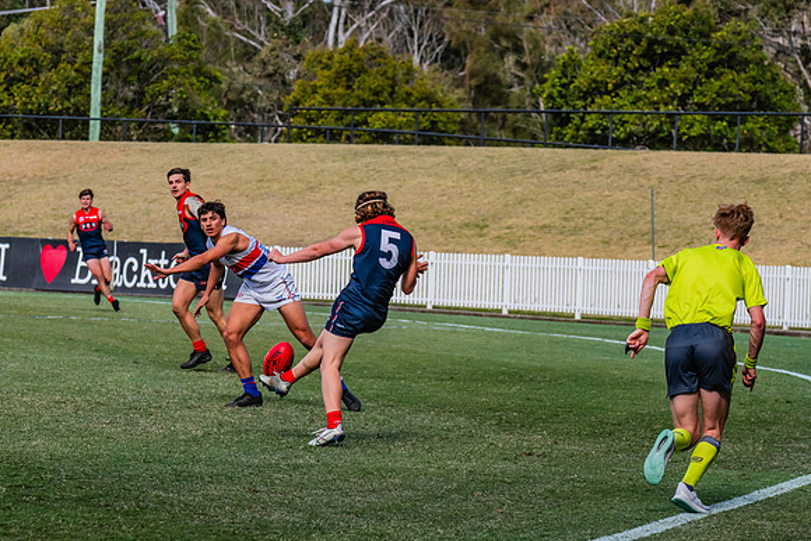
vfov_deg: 6.1
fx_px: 5042
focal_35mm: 224
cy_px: 231
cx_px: 346
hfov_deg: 9.2
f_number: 9
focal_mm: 195
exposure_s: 1/1600
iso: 800
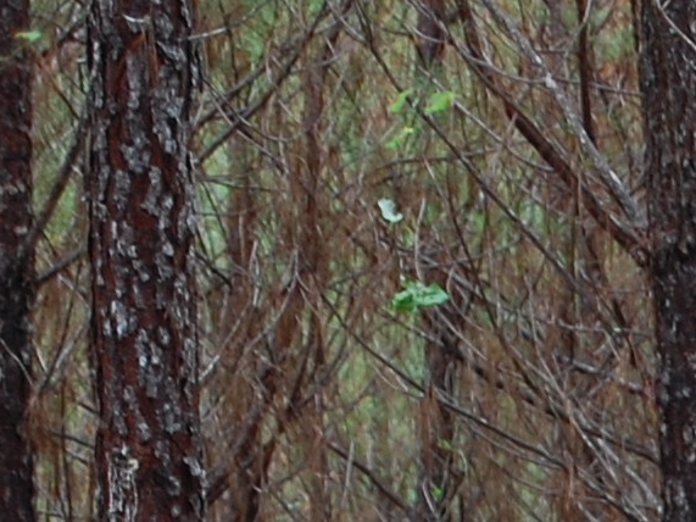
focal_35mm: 418
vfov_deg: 3.5
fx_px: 8393
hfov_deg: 4.7
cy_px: 1053
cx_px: 1037
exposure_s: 1/60
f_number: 5.6
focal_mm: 55
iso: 400
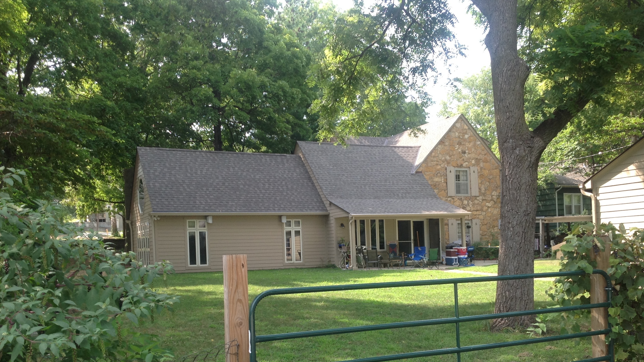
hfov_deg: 51.6
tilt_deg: +1.9
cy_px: 239
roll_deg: +0.3
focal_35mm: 39
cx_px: 317
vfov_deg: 30.2
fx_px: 666
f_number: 2.4
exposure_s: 1/238
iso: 50
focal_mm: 4.28
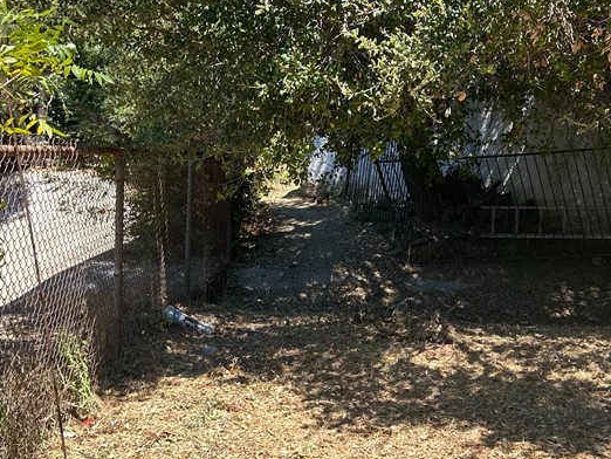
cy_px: 259
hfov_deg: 37.4
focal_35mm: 51
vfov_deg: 28.6
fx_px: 901
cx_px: 349
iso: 50
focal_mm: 5.7
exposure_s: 1/646
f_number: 1.5
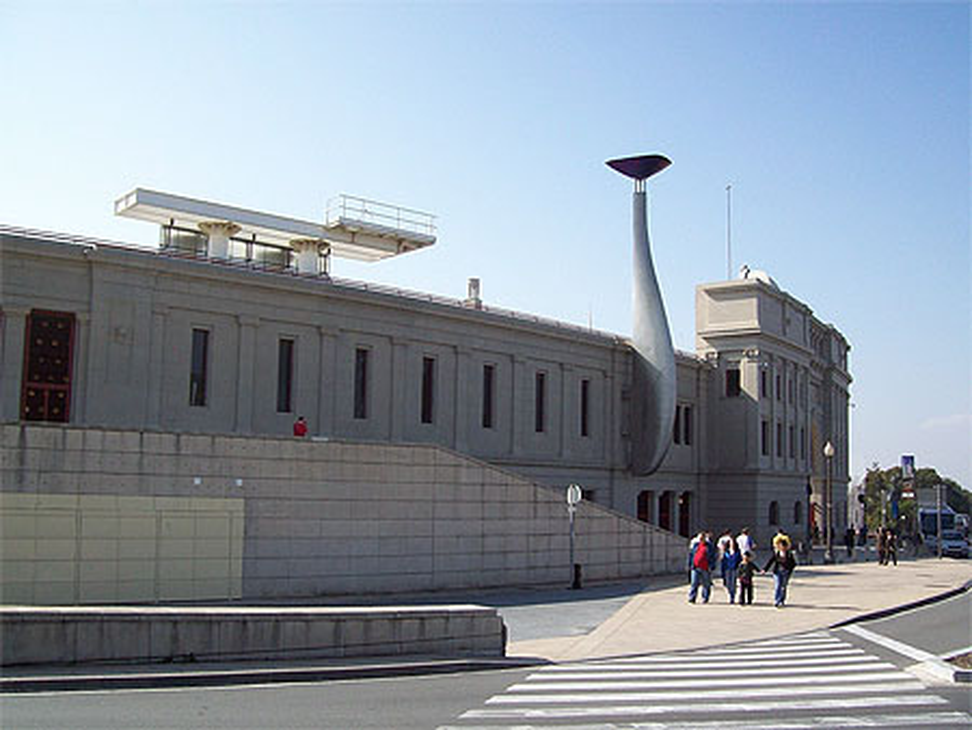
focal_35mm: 36
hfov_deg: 51.3
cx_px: 486
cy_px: 365
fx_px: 1011
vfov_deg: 39.7
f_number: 4.8
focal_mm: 6
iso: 80
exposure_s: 1/487
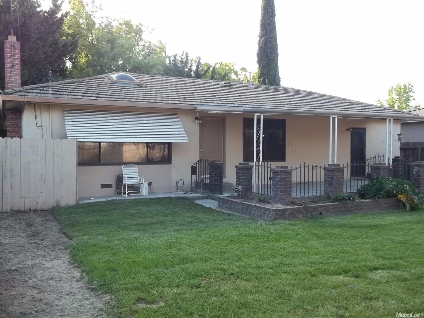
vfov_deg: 44.1
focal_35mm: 32
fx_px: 392
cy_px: 159
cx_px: 212
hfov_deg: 56.8
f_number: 2.9
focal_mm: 5.7
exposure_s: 1/125
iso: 80
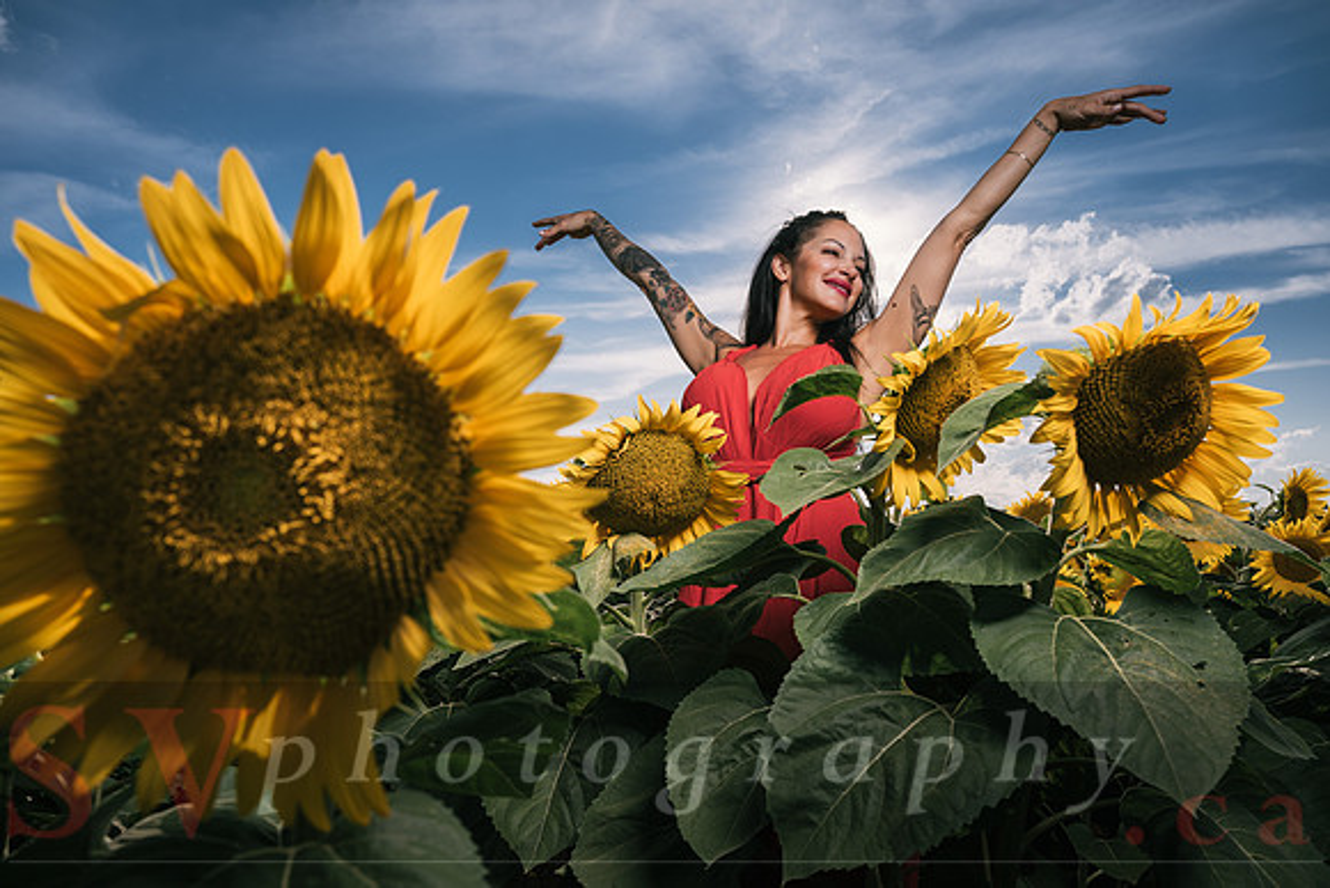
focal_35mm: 24
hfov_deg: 73.7
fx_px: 887
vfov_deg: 53.2
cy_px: 444
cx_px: 665
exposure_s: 1/200
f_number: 7.1
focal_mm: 24
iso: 64
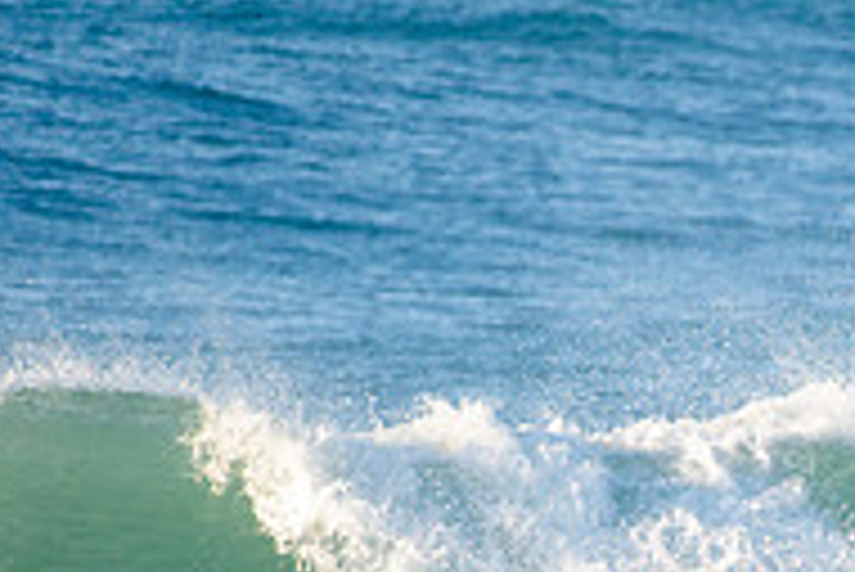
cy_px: 759
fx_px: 36293
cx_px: 958
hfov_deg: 1.3
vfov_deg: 0.9
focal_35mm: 1527
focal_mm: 500
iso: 320
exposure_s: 1/1600
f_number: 5.6
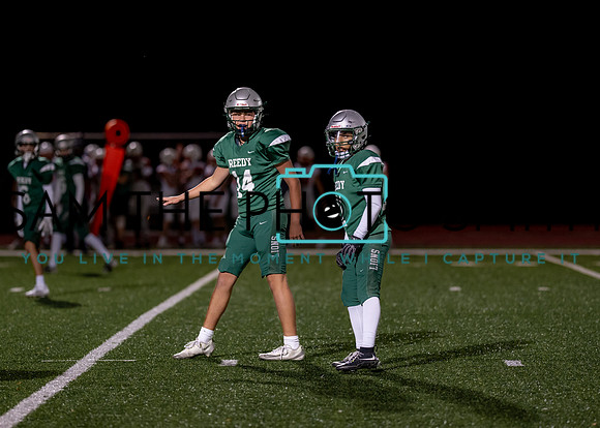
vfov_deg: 7.5
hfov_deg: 10.5
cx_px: 269
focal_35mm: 191
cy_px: 202
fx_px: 3262
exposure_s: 1/1250
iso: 1600
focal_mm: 135
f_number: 1.8
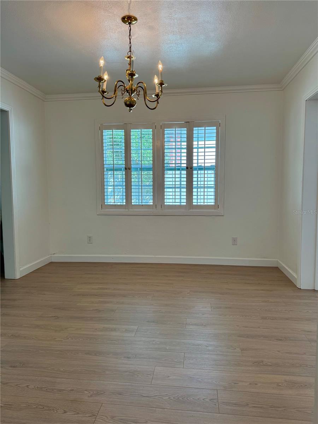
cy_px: 212
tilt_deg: -5.2
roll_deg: +0.6
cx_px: 159
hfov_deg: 56.8
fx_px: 294
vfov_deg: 71.6
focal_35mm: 24
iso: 100
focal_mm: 6.76
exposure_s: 1/167
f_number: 1.78
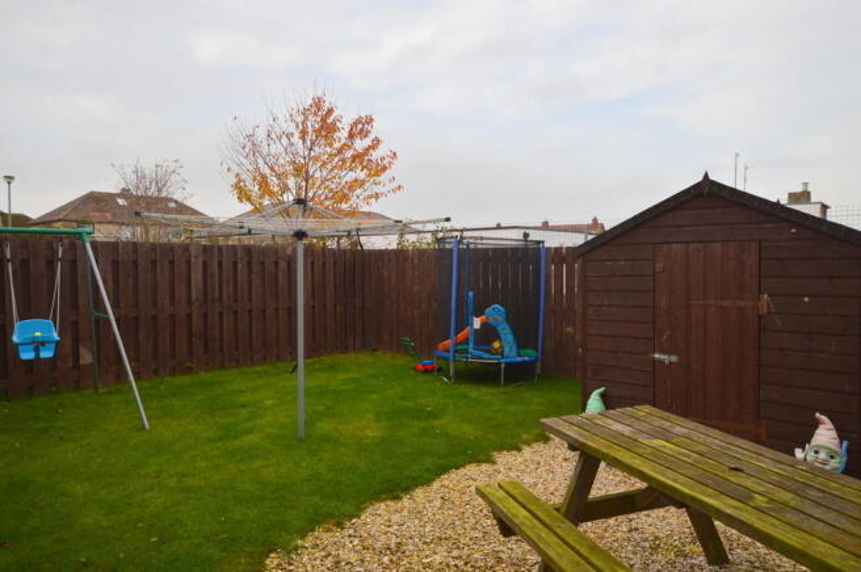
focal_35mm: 24
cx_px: 430
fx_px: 573
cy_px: 286
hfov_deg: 73.8
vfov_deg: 53.0
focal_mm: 16
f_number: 5.6
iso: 100
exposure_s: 1/125
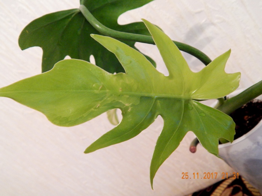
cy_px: 98
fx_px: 212
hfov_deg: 63.4
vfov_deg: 49.7
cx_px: 131
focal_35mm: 28
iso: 400
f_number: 3.2
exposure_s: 1/20
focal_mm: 5.1
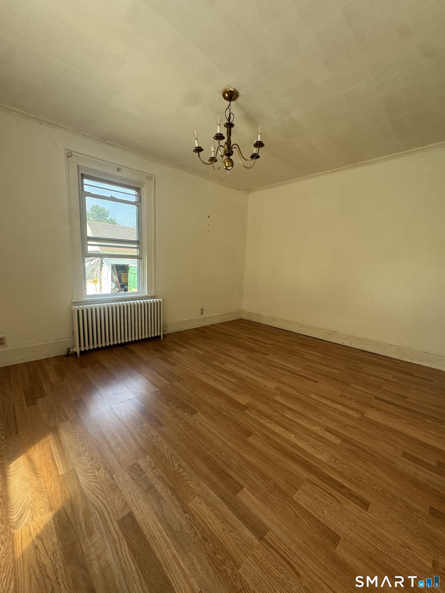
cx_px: 222
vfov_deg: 102.1
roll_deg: -2.2
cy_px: 296
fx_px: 240
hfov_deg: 85.7
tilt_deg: -7.7
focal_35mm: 14
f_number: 2.2
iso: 80
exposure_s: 1/99
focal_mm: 2.22
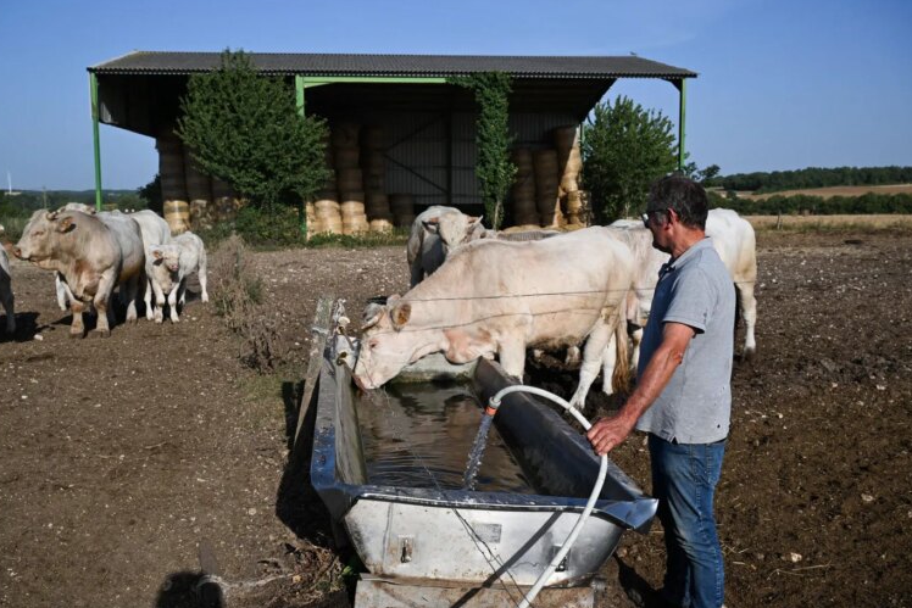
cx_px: 451
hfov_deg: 50.7
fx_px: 963
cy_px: 300
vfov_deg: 35.1
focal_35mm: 38
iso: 90
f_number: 8
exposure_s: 1/500
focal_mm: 37
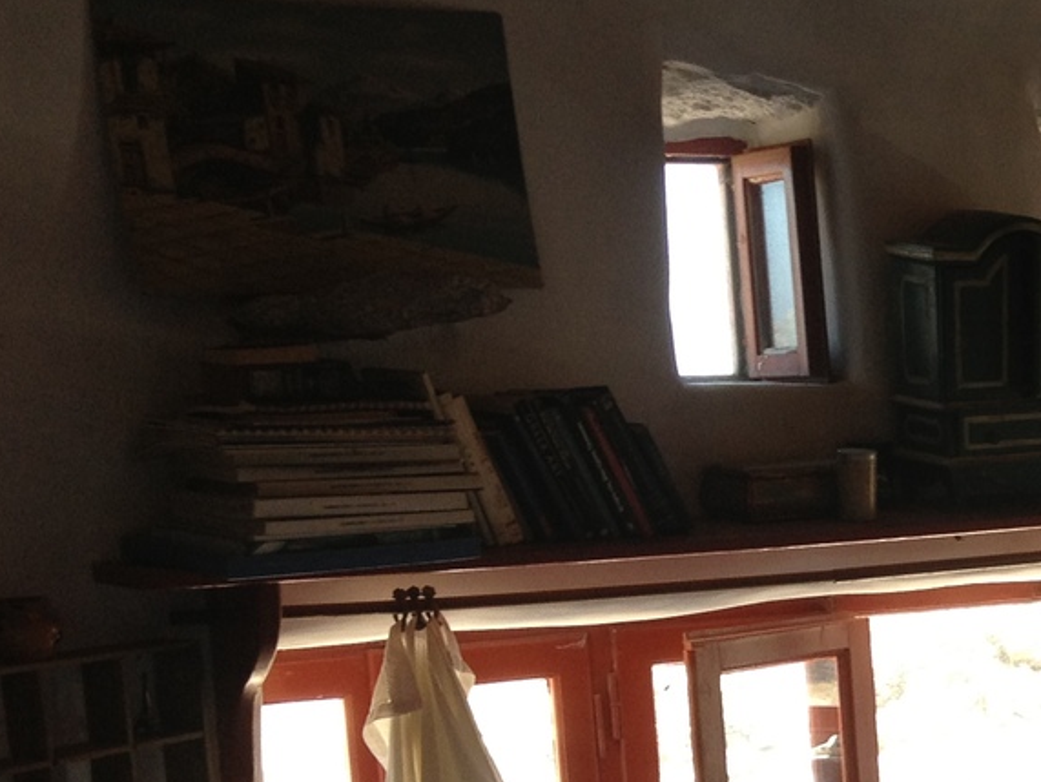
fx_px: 2949
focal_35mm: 98
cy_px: 762
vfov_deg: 14.9
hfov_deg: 18.4
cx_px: 1420
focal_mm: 4.28
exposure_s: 1/60
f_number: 2.4
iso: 50
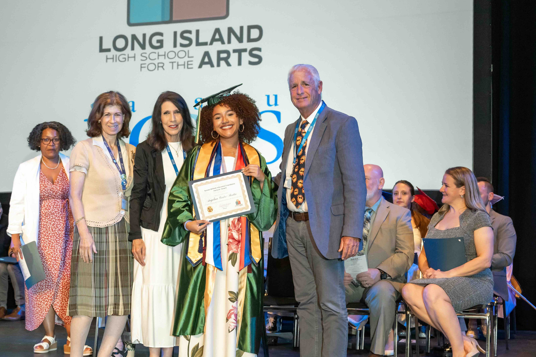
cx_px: 239
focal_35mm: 63
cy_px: 194
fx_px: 938
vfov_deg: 21.6
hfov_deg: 31.9
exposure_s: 1/250
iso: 1600
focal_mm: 41
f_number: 5
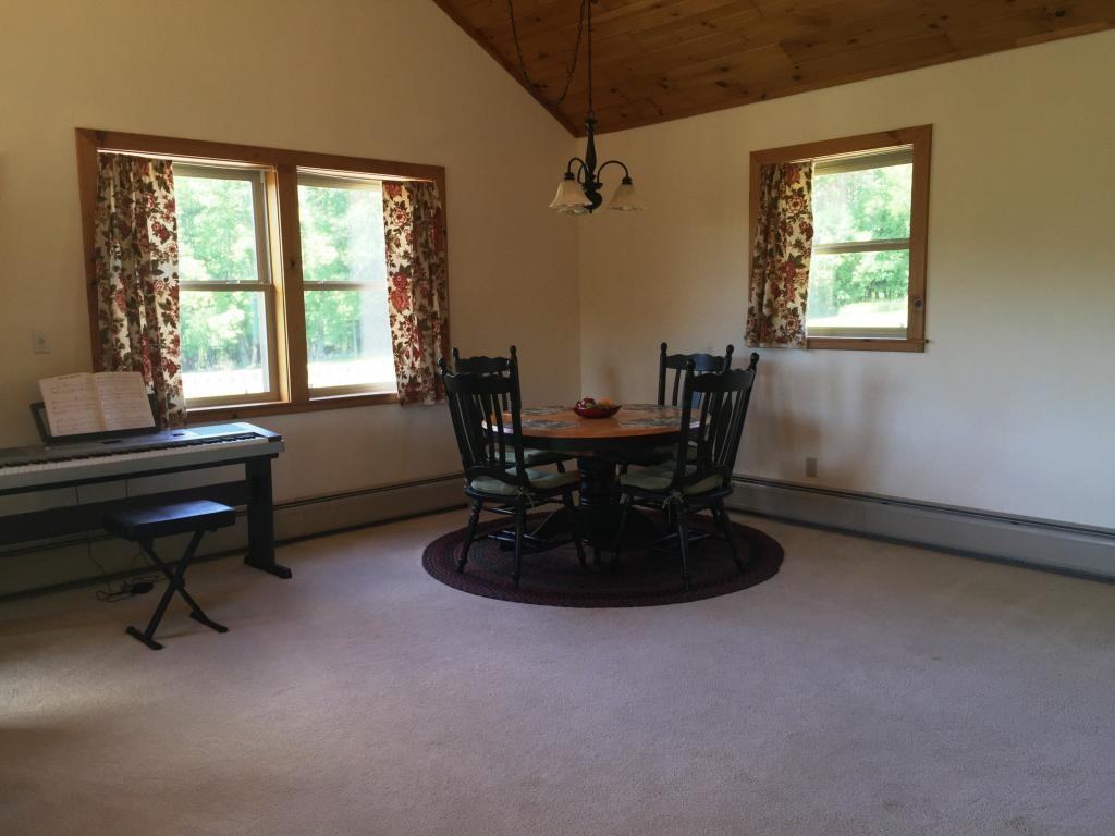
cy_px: 418
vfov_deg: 48.2
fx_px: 934
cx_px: 558
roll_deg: +1.1
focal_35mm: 29
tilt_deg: -7.3
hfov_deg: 61.7
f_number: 2.2
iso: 32
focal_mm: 4.15
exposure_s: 1/59
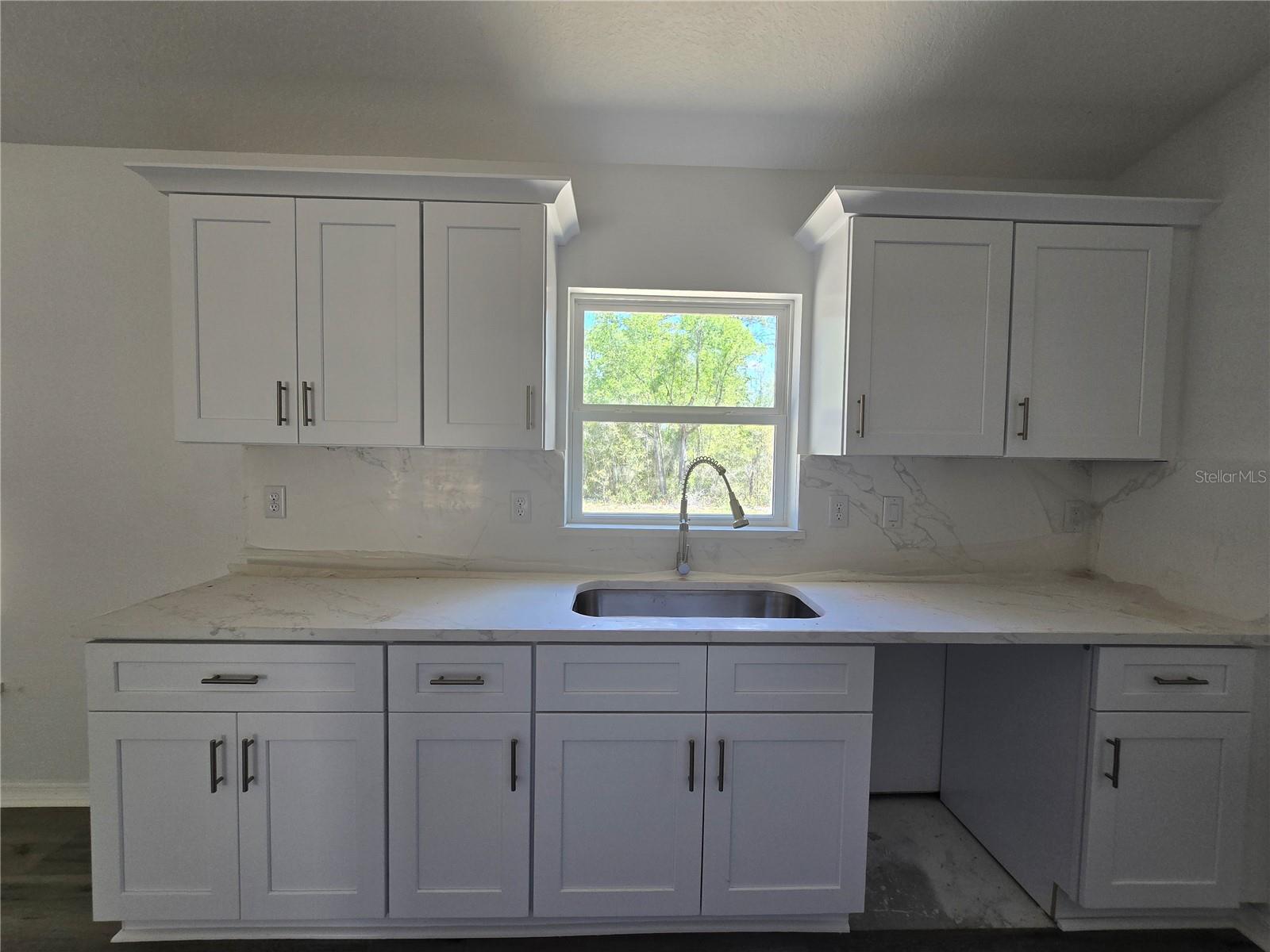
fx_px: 477
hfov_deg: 106.2
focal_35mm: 13
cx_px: 635
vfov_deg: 89.9
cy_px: 476
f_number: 2.2
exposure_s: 1/120
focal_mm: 2.2
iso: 50
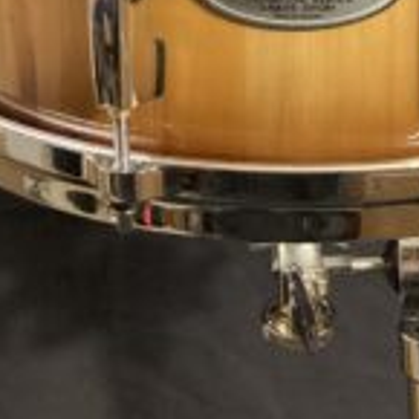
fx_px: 1054
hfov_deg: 22.3
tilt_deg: -7.6
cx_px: 295
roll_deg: +1.4
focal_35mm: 77
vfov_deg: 20.5
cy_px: -127
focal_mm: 3.99
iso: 250
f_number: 1.8
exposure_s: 1/40
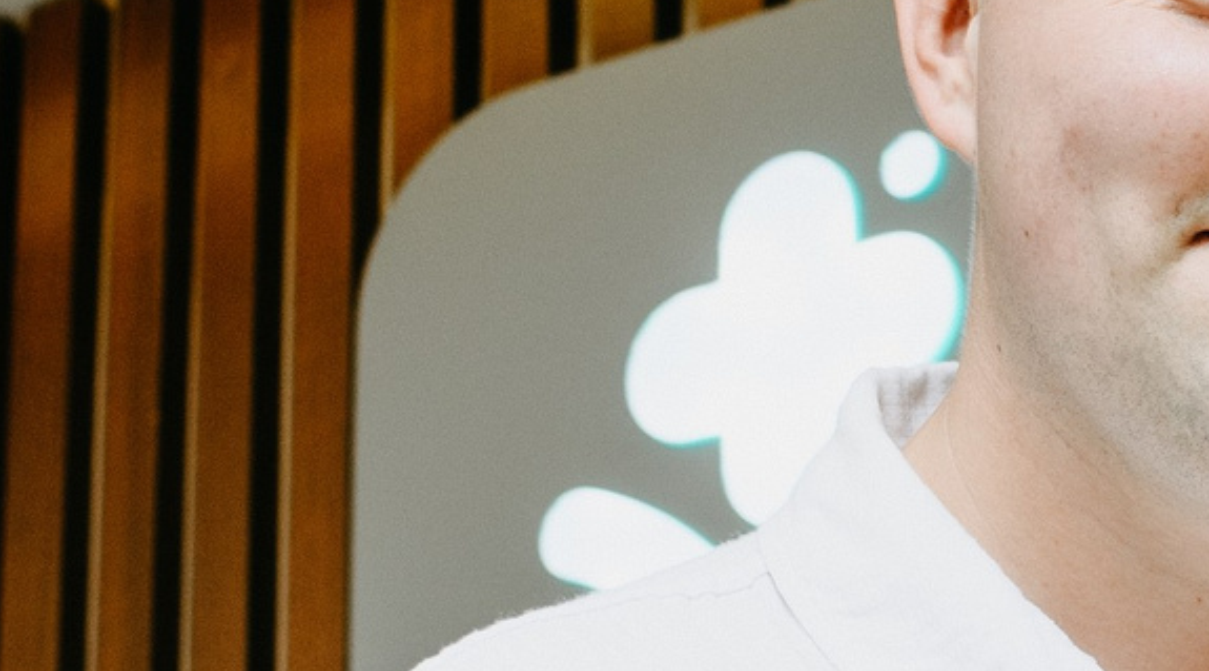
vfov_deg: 6.6
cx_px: 786
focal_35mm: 181
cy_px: 131
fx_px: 5783
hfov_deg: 11.9
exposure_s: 1/160
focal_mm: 35
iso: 200
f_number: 4
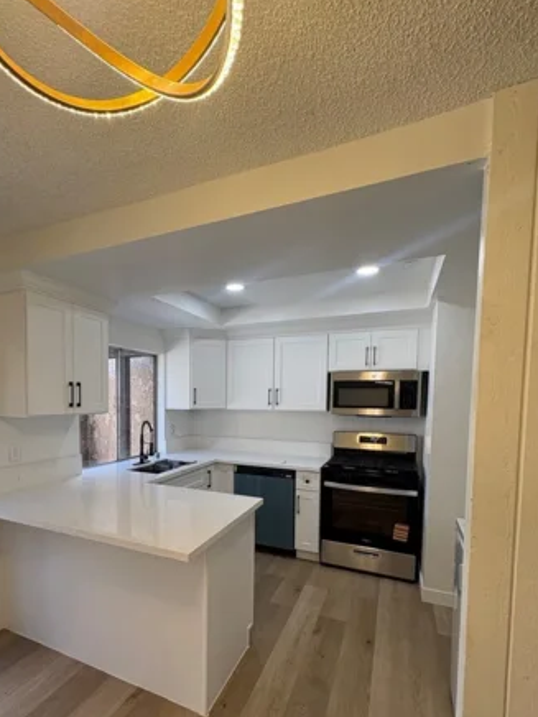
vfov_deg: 86.9
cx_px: 217
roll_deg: +0.4
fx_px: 373
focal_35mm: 18
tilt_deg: -2.1
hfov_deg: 70.9
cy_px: 421
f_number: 2.2
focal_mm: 2.22
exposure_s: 1/99
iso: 64
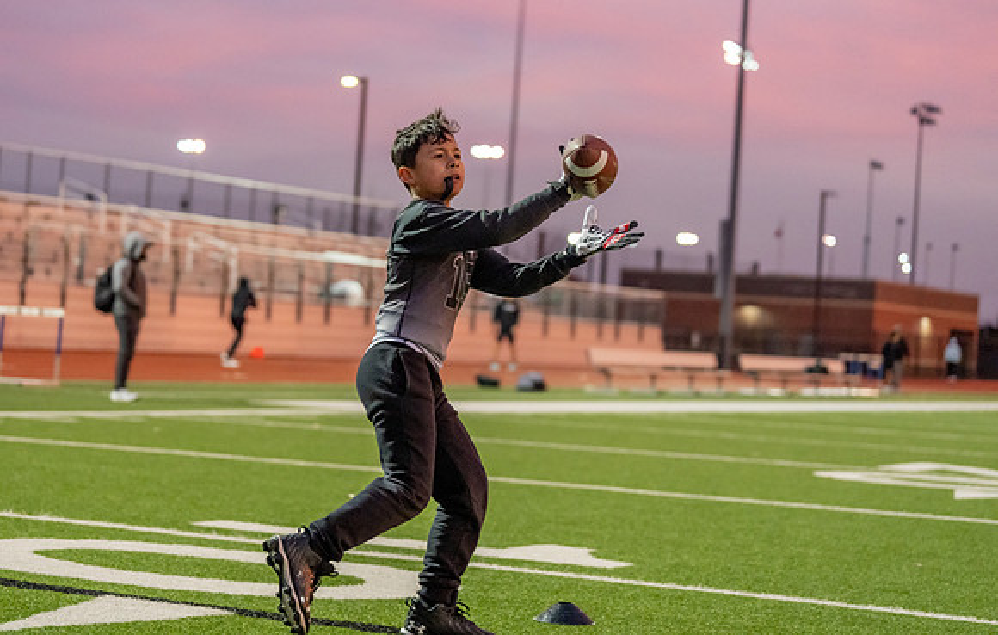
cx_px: 446
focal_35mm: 81
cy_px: 267
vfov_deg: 16.4
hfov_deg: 25.5
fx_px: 2208
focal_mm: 72
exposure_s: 1/1000
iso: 4000
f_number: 2.8
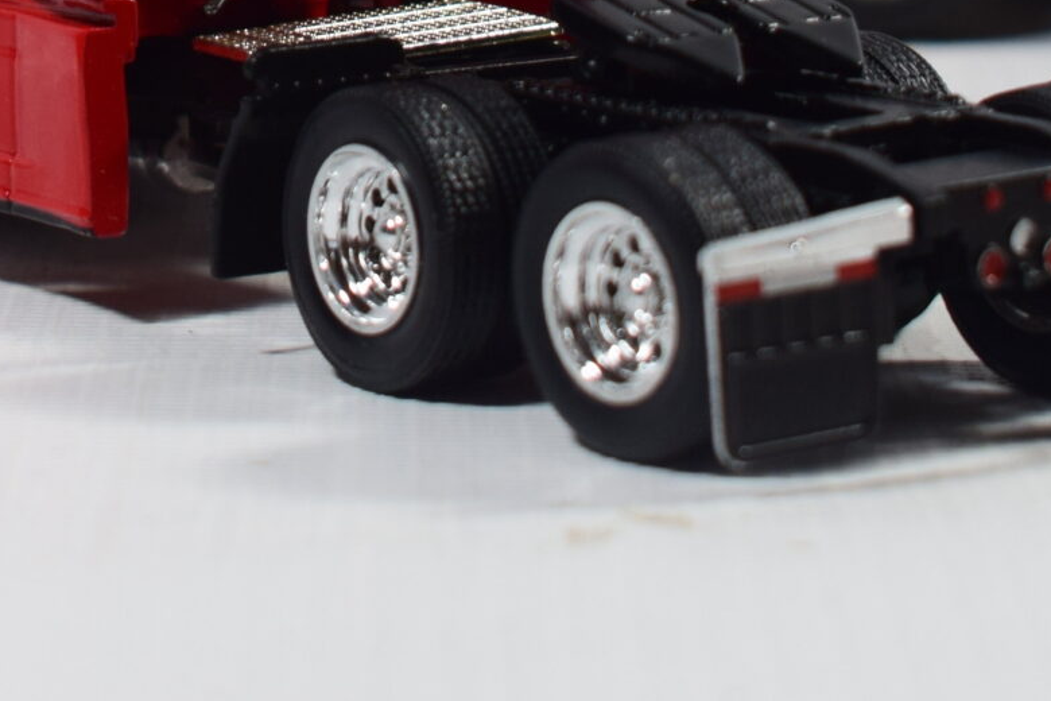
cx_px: 160
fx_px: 5751
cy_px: -420
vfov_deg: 6.9
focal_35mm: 197
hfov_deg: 10.4
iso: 400
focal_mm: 40
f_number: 7.1
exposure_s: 1/40
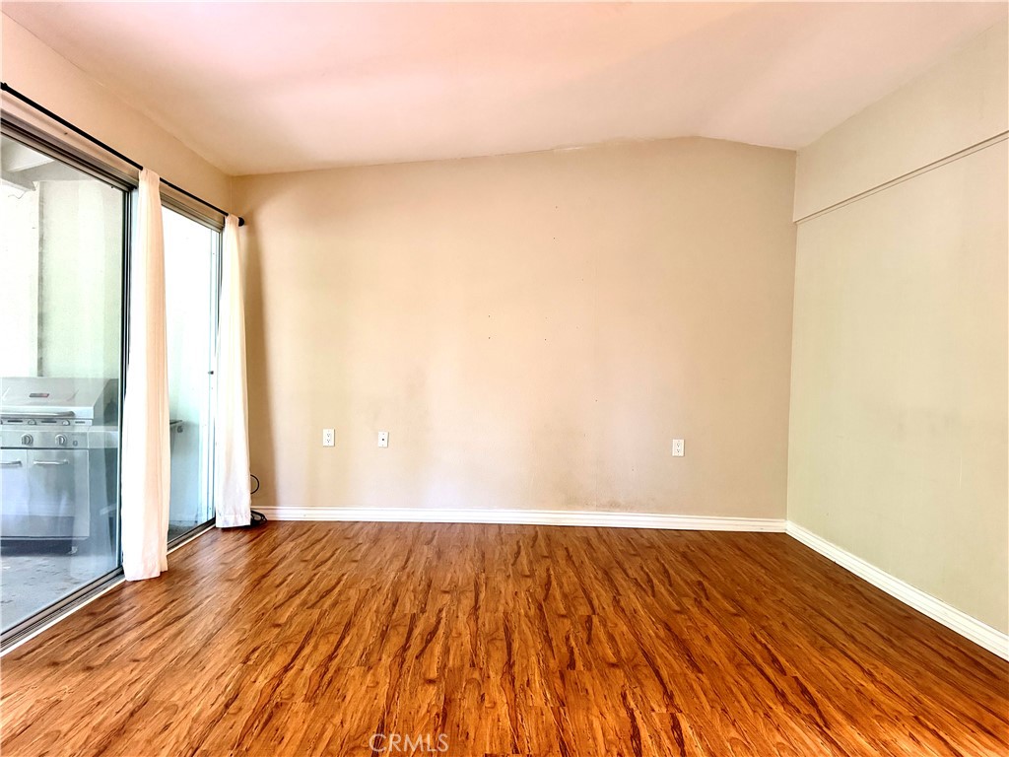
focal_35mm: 24
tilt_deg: -1.6
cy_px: 378
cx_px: 504
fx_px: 700
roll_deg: -0.4
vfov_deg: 56.8
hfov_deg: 71.6
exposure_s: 1/60
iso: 500
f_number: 1.78
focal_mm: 6.76
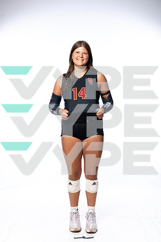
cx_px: 80
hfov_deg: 27.0
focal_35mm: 50
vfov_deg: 39.6
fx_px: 335
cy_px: 121
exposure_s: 1/250
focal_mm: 50
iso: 640
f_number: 5.6
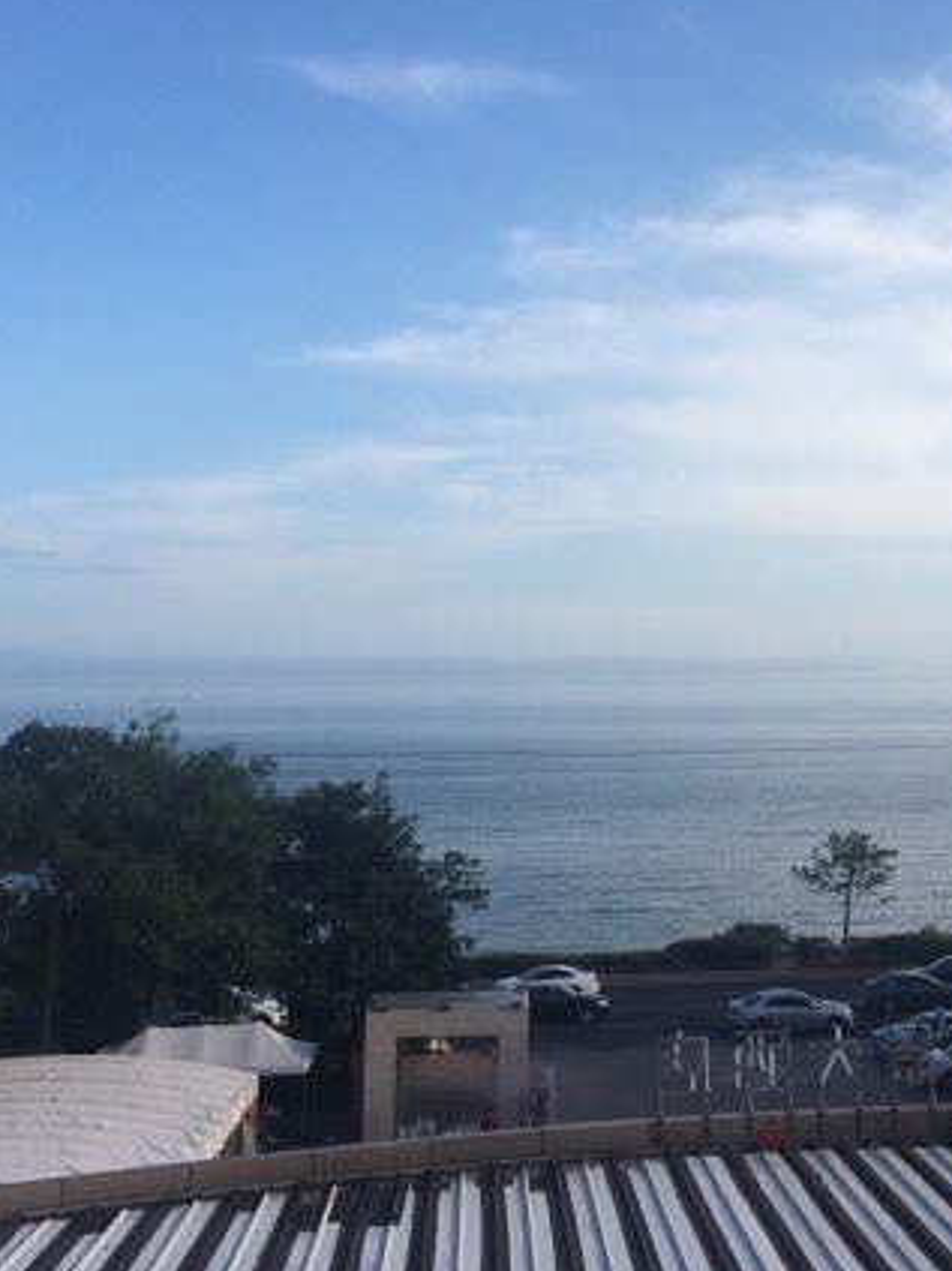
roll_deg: +0.1
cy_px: 457
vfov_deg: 39.3
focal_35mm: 48
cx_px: 680
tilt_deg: +7.7
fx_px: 1761
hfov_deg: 29.9
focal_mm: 4.15
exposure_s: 1/1953
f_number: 2.2
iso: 32
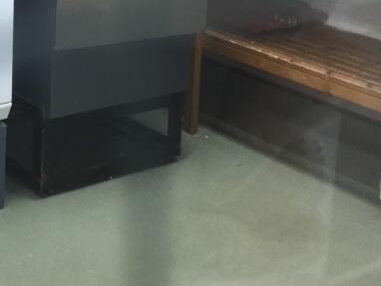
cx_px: -16
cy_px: -49
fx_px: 914
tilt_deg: -12.4
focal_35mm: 83
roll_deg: -1.2
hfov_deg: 22.5
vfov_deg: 17.1
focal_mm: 3.3
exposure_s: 1/33
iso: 80
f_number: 2.4
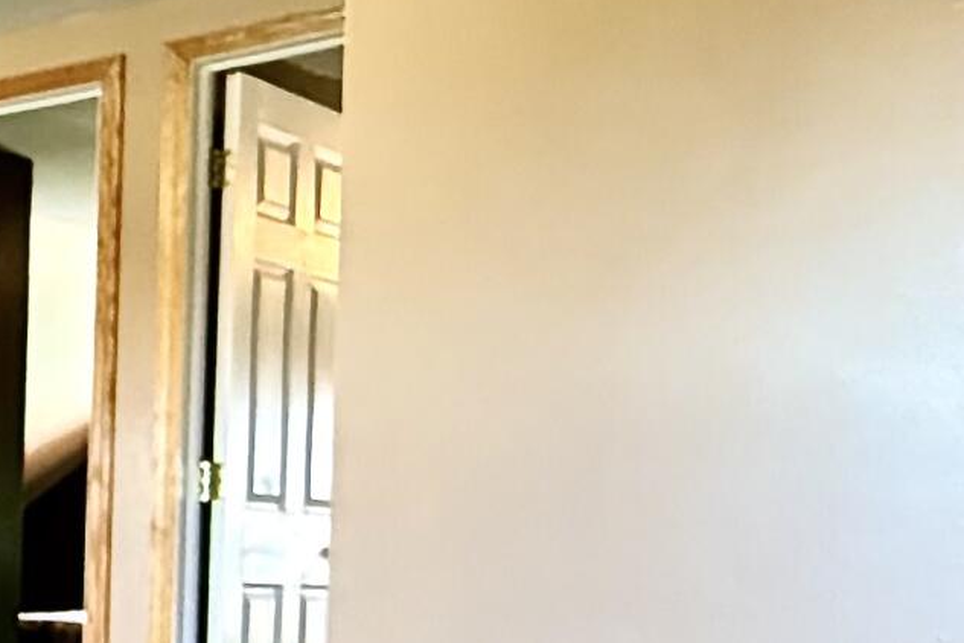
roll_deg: -1.0
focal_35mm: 69
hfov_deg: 22.2
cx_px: -602
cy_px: 646
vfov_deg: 19.2
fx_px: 1848
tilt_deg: -1.8
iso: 800
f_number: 2.2
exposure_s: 1/60
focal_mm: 2.22
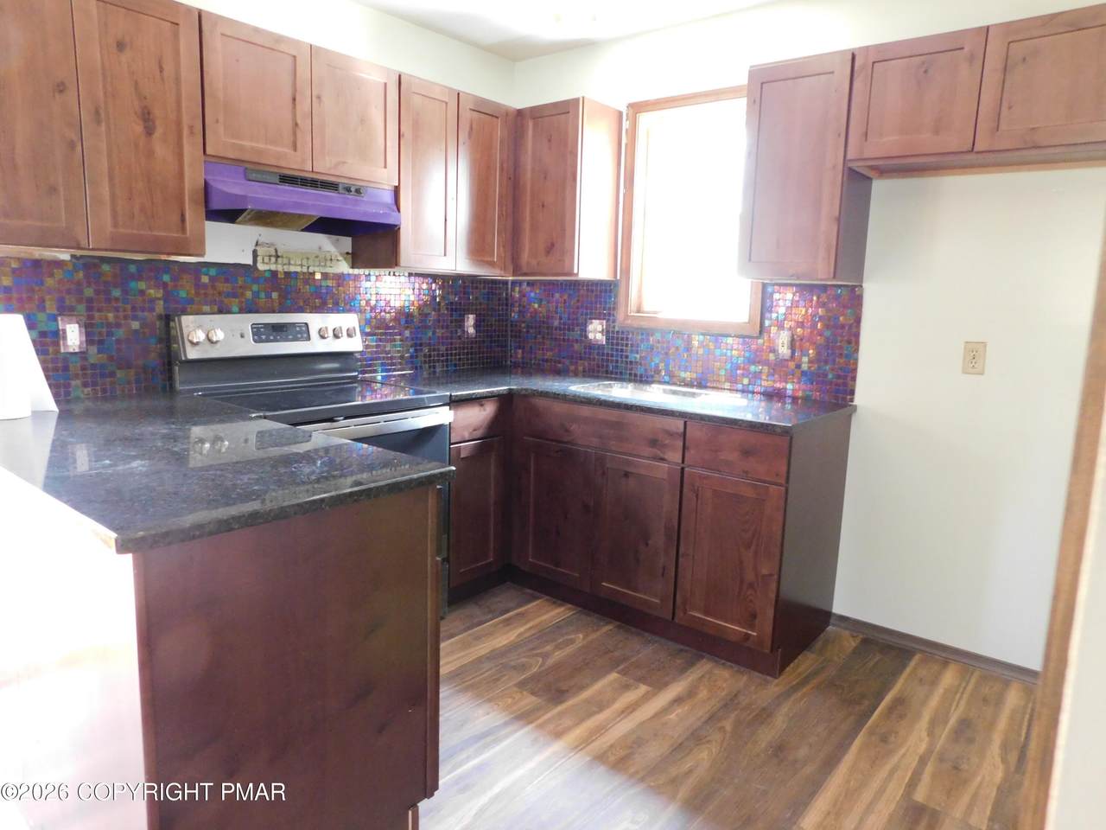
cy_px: 415
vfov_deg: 58.9
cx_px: 553
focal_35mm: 23
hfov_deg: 73.9
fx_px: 735
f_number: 3
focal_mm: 4
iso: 450
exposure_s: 1/8
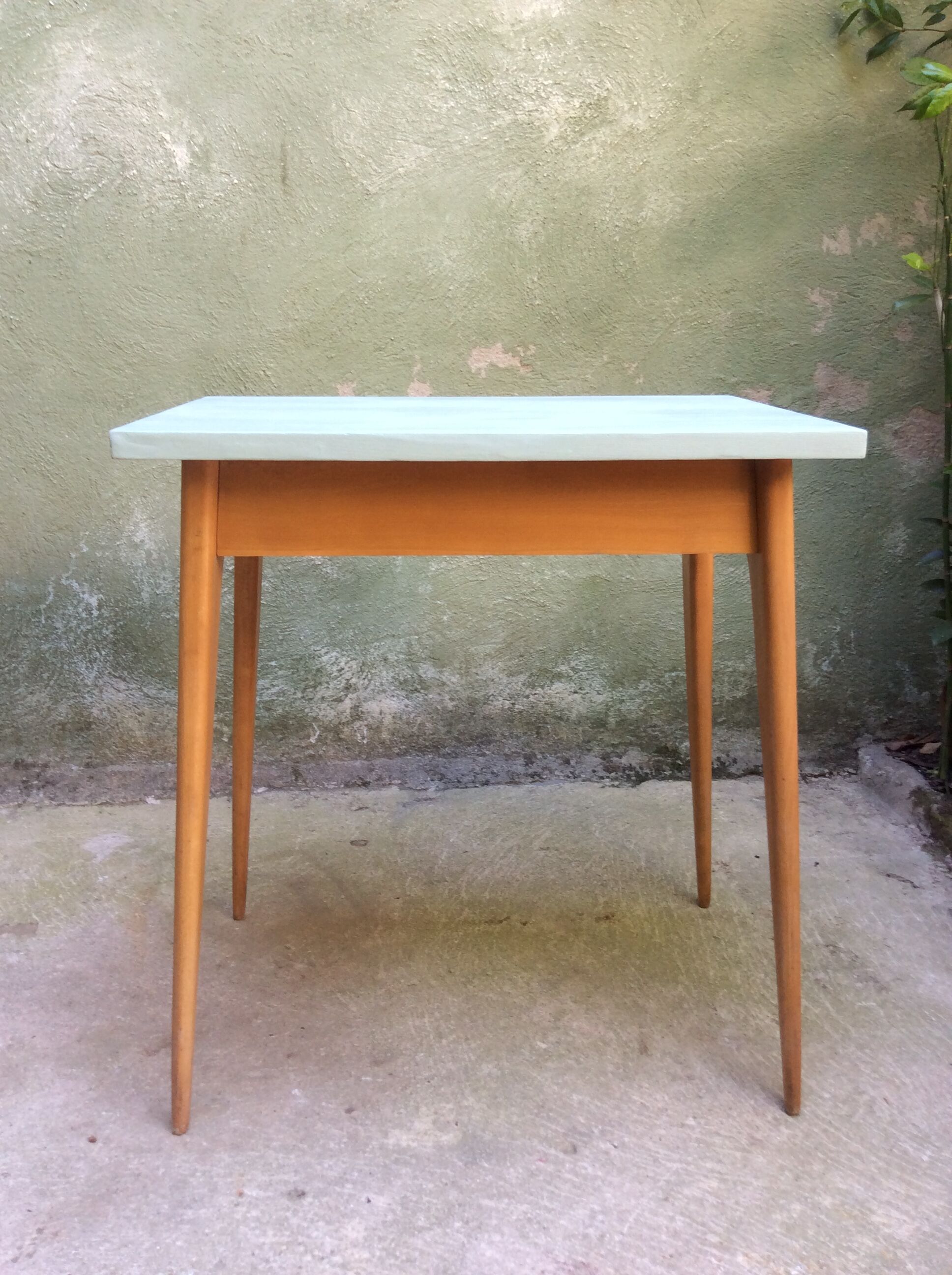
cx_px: 476
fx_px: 1177
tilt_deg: -14.6
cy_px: 638
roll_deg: +0.9
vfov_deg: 56.9
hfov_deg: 44.1
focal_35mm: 32
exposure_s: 1/33
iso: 40
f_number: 2.4
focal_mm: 3.3
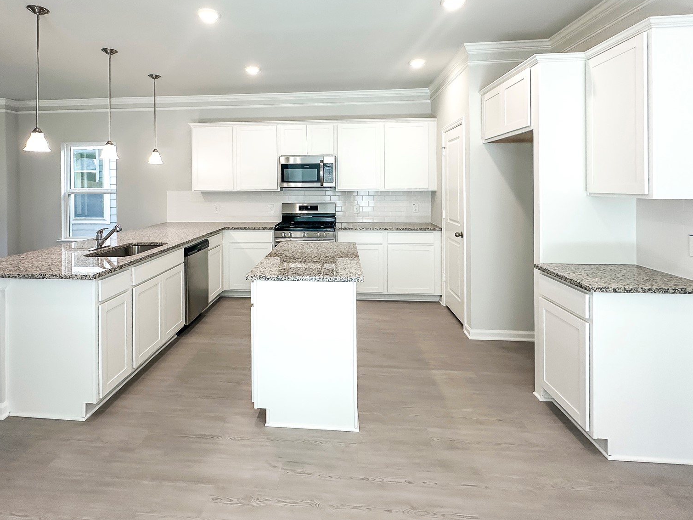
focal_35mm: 19
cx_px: 306
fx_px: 380
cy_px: 187
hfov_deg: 84.3
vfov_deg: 67.3
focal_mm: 2.22
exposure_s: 1/120
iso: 125
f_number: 2.2
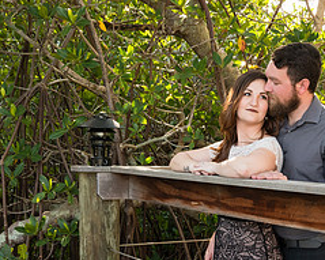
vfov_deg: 20.2
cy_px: 214
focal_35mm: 75
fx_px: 721
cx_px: 219
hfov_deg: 25.3
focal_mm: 20
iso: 400
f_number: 6.3
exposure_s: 1/160
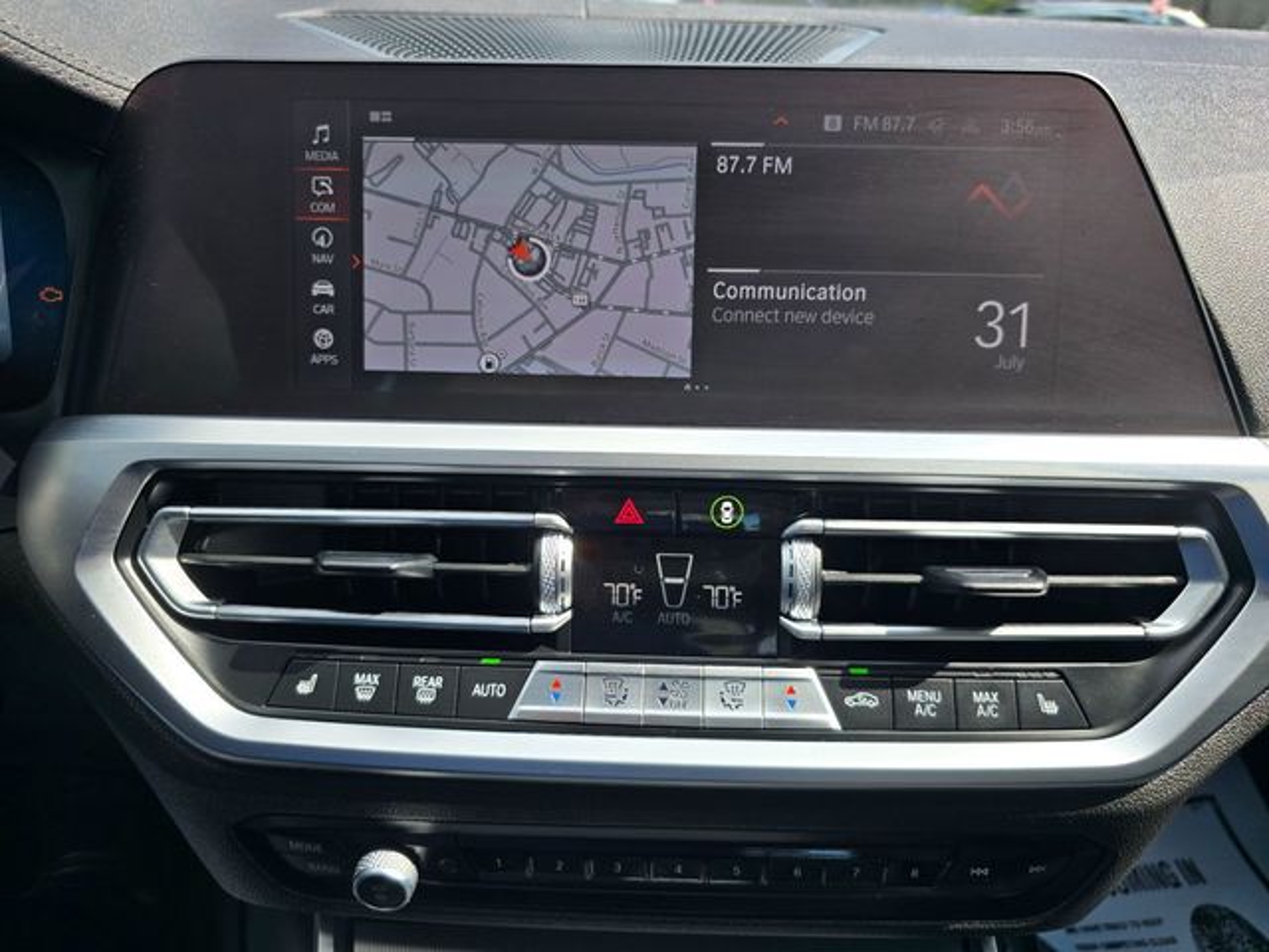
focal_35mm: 23
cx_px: 634
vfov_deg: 58.9
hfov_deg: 73.9
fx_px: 843
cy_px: 476
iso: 12
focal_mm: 6.3
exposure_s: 1/335
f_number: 1.7
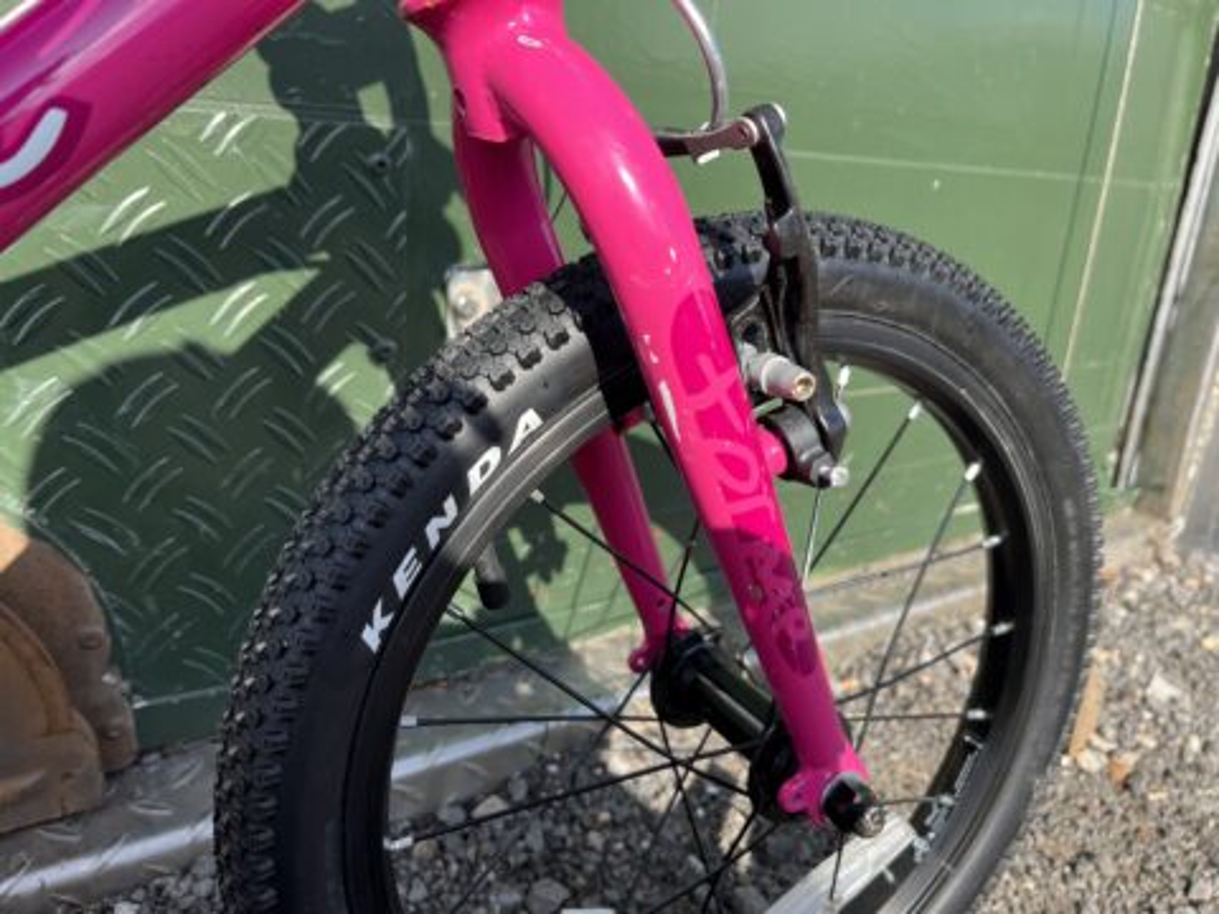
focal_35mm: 26
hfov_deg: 67.3
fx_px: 916
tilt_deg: -17.2
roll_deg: -3.1
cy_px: 457
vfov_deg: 53.1
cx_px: 610
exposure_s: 1/913
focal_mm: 5.1
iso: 50
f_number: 1.6
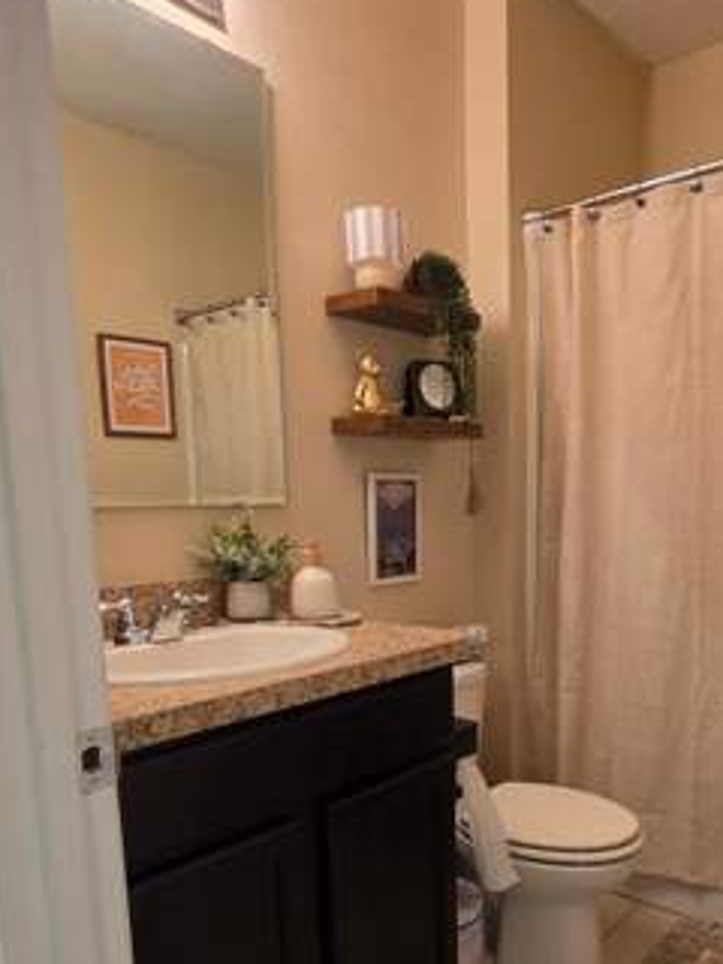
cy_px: 630
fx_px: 724
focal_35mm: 26
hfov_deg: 52.5
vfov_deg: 65.8
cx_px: 449
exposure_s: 1/60
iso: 160
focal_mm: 2.2
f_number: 1.9
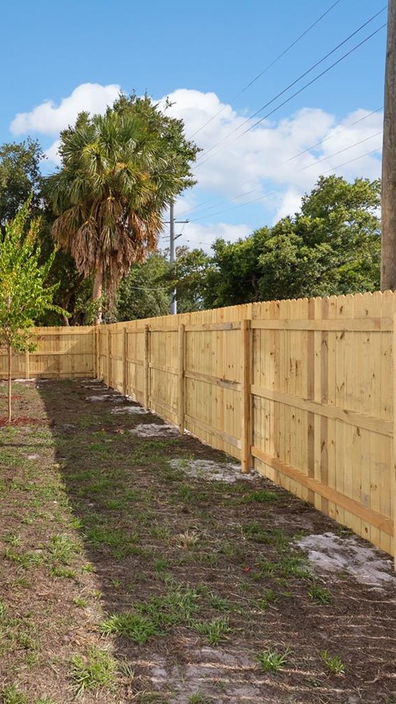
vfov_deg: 67.9
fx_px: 522
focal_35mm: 28
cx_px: 36
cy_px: 342
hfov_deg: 38.5
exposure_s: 1/60
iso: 100
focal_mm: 17
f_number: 8
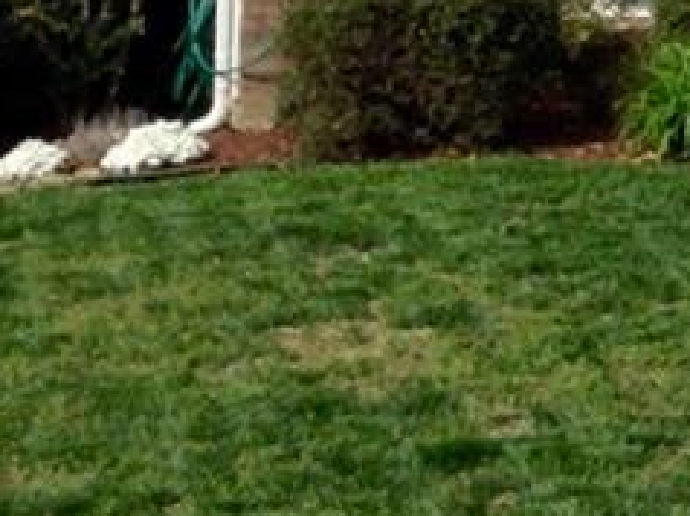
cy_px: -403
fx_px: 2828
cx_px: 1290
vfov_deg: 9.9
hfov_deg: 12.5
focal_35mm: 142
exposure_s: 1/1159
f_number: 2.4
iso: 25
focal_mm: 3.3
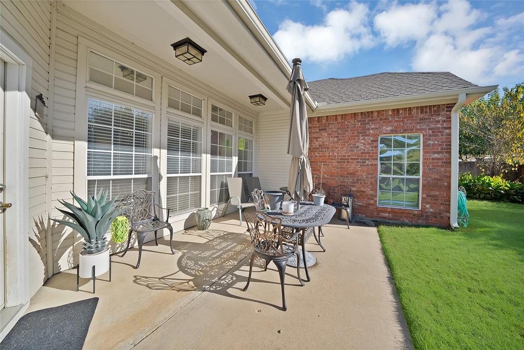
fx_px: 175
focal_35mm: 12
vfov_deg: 90.0
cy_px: 175
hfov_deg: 112.6
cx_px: 262
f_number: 9
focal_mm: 12
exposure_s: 1/200
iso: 640
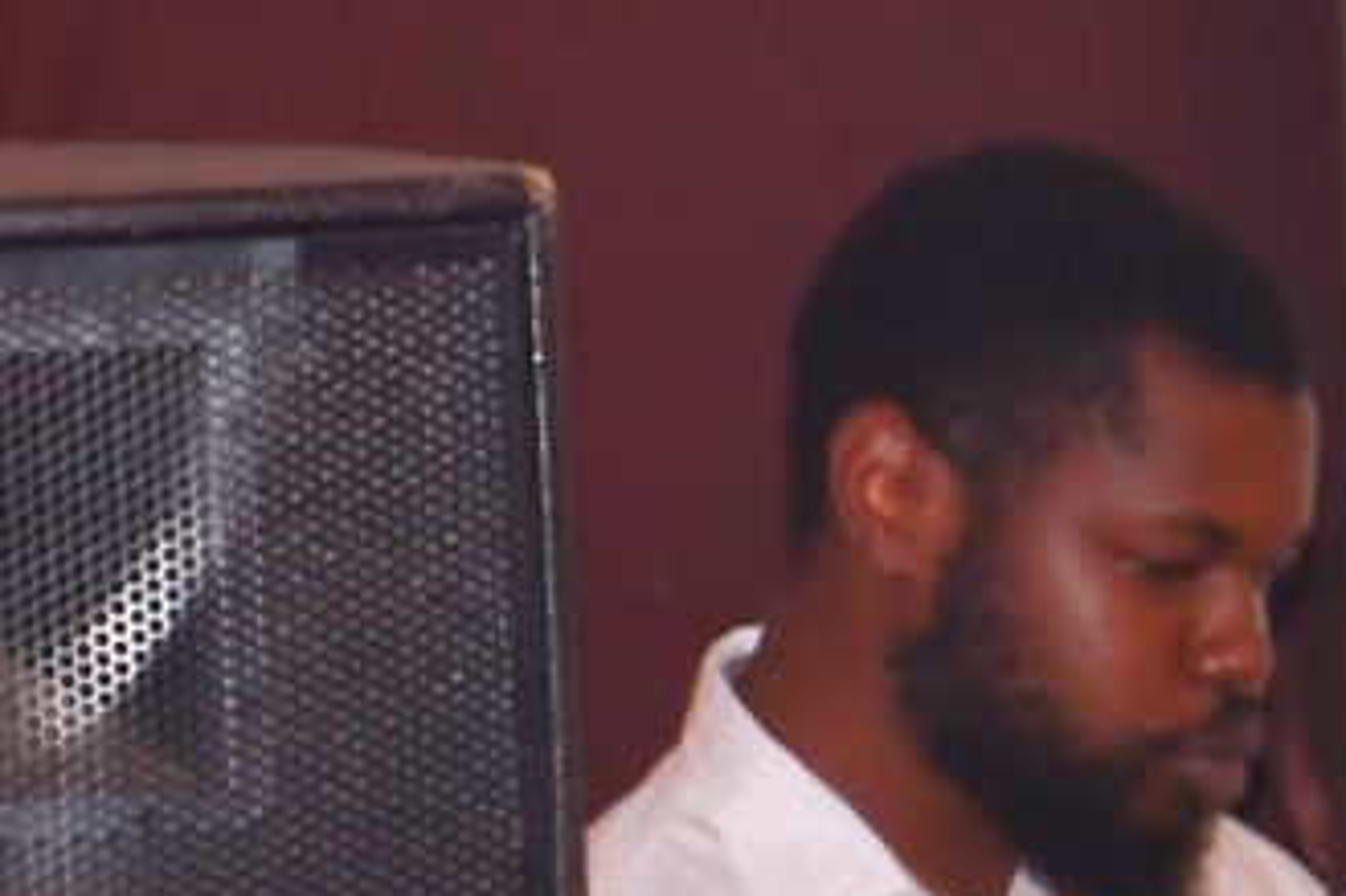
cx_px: 3666
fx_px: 21636
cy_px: 460
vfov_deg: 2.4
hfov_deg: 3.5
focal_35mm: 579
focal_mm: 62
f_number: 5
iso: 500
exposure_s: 1/60.2
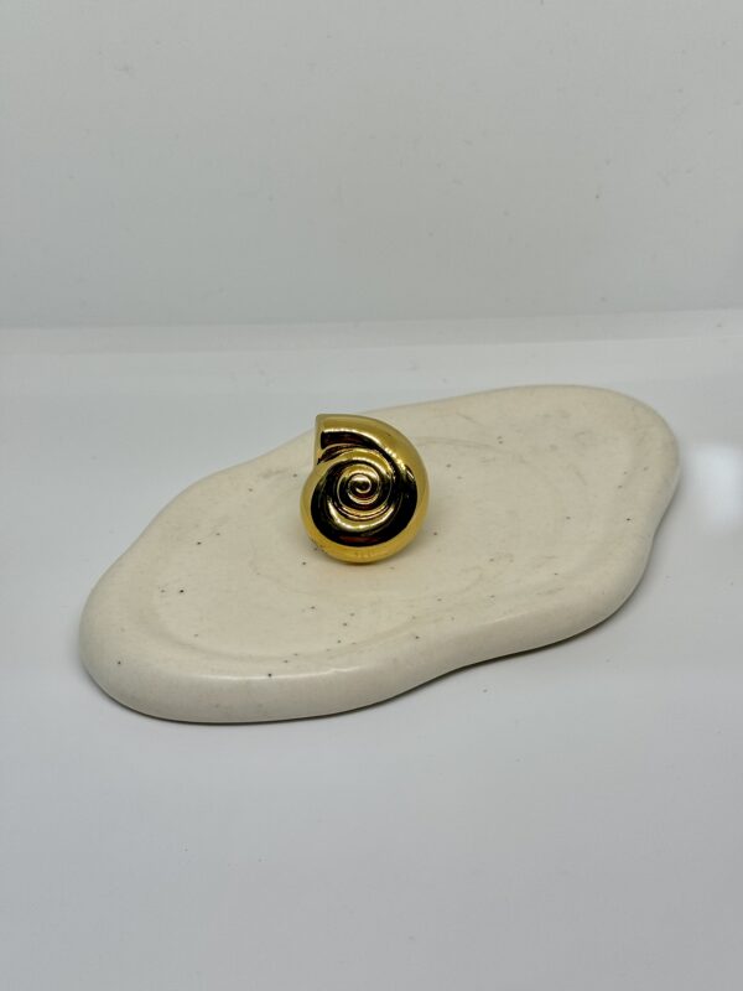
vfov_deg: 39.7
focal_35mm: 48
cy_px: 496
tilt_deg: -30.6
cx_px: 372
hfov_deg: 30.3
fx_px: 1374
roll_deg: +2.5
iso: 64
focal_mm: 6.76
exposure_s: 1/394
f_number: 1.78
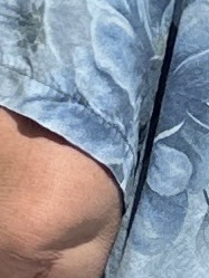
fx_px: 1343
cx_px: 253
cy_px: 129
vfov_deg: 11.8
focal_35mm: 167
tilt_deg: -0.9
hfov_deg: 8.8
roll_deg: +0.5
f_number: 1.78
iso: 80
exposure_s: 1/8929
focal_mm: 6.86
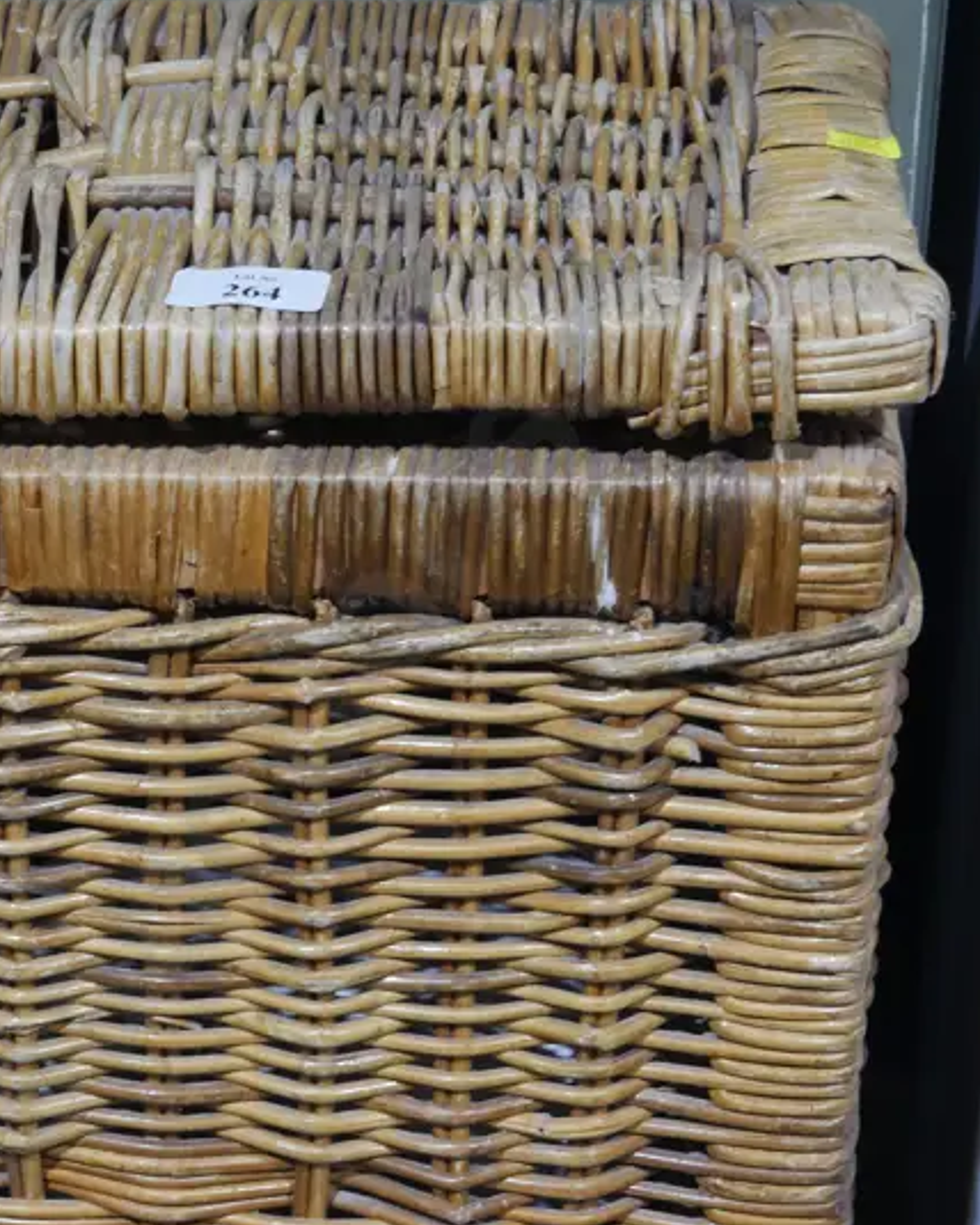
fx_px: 3662
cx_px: 177
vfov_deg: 18.9
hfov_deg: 15.1
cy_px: 898
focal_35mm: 101
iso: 800
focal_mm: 27
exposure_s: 1/60
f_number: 5.3
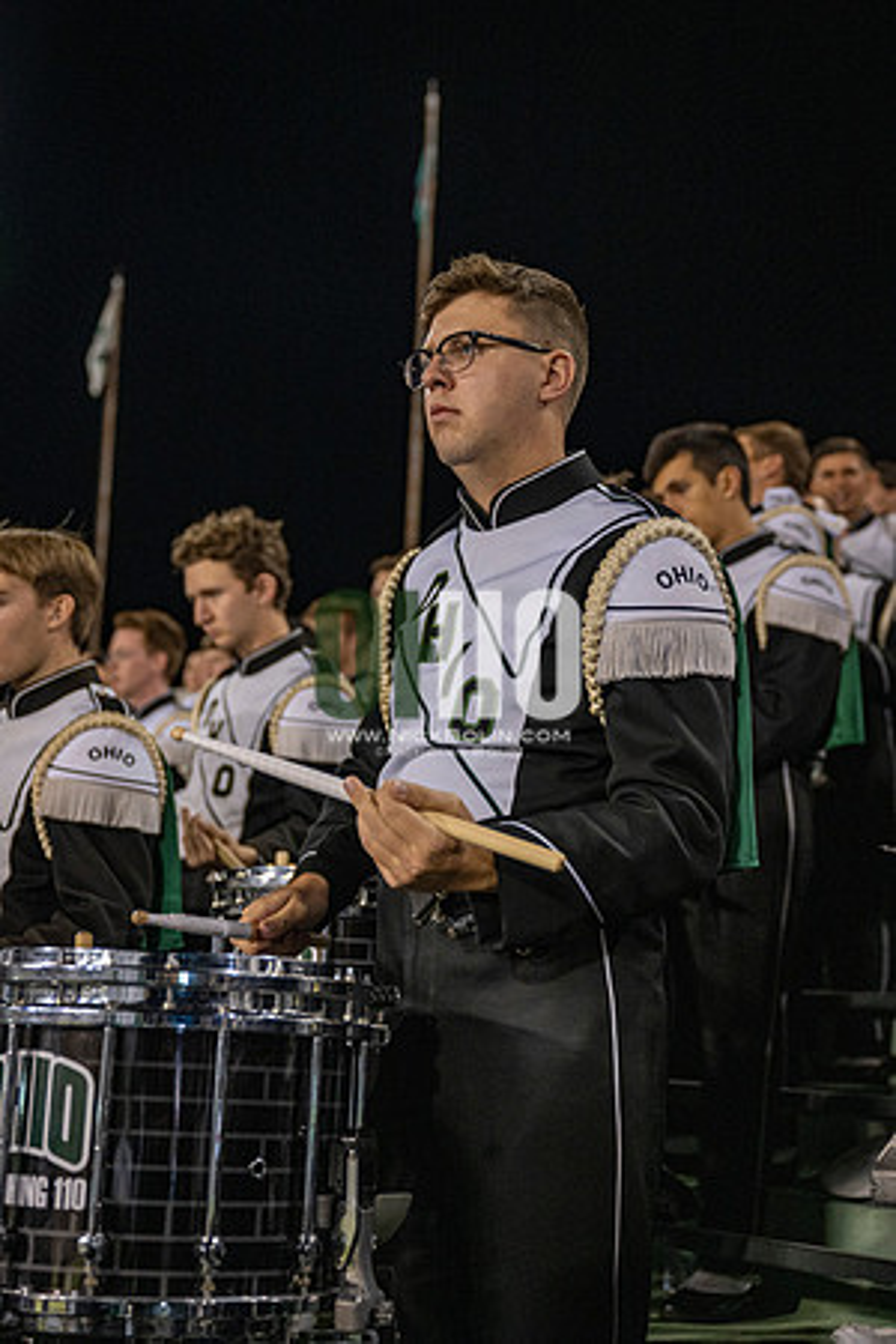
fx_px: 1755
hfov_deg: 28.6
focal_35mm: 47
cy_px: 672
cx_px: 448
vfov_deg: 41.9
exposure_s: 1/500
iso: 2000
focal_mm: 47
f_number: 3.2
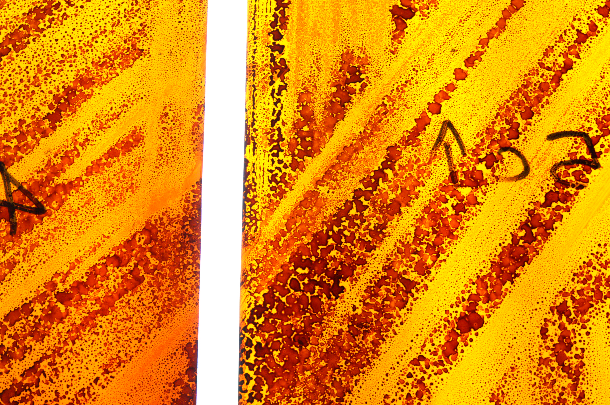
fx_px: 609
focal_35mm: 36
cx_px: 305
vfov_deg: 36.8
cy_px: 202
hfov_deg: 53.2
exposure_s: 1/45
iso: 1600
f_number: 8
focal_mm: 24
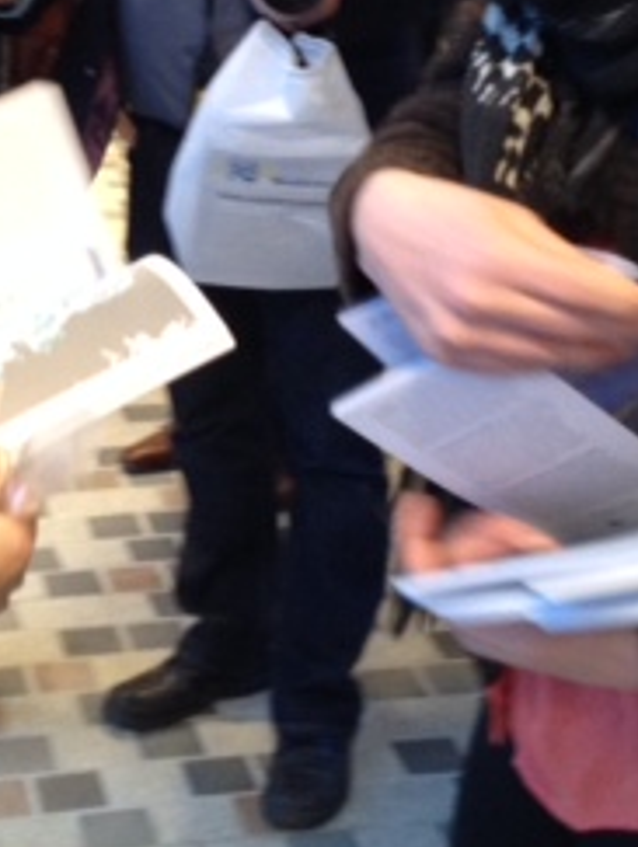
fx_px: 2255
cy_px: 84
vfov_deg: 20.8
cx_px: 143
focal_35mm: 92
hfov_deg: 16.0
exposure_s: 1/20
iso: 160
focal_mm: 4.28
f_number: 2.4
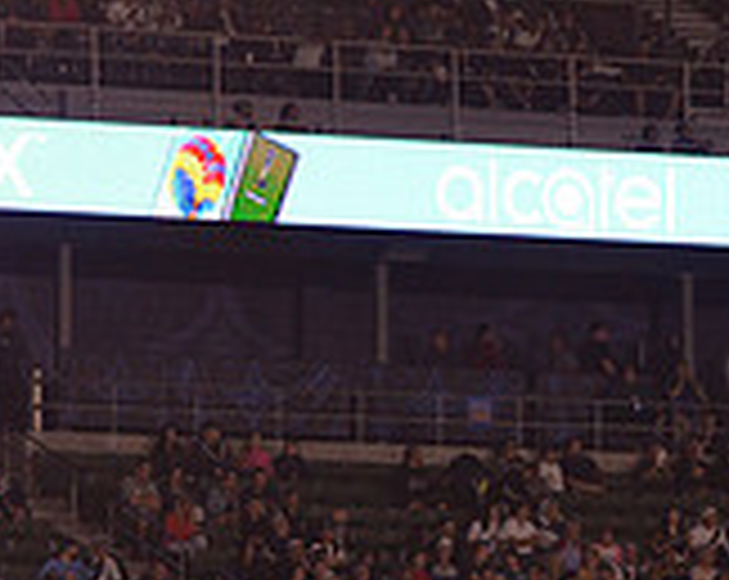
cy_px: 115
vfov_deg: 3.4
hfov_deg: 4.3
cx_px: 522
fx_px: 9799
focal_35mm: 455
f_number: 2.8
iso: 1600
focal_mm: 135
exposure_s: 1/2000
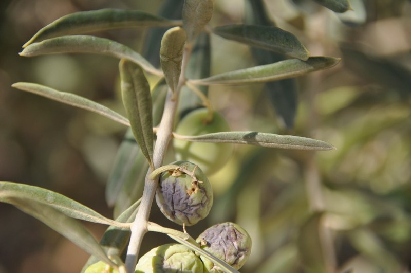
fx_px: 3420
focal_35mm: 300
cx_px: 206
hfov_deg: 6.9
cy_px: 136
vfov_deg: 4.6
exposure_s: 1/400
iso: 200
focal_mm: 200
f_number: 6.3
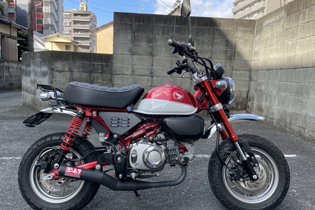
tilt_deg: -6.2
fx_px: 245
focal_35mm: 28
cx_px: 153
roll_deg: -2.6
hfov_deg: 65.5
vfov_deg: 46.4
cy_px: 108
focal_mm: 4.2
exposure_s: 1/567
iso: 32
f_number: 1.6
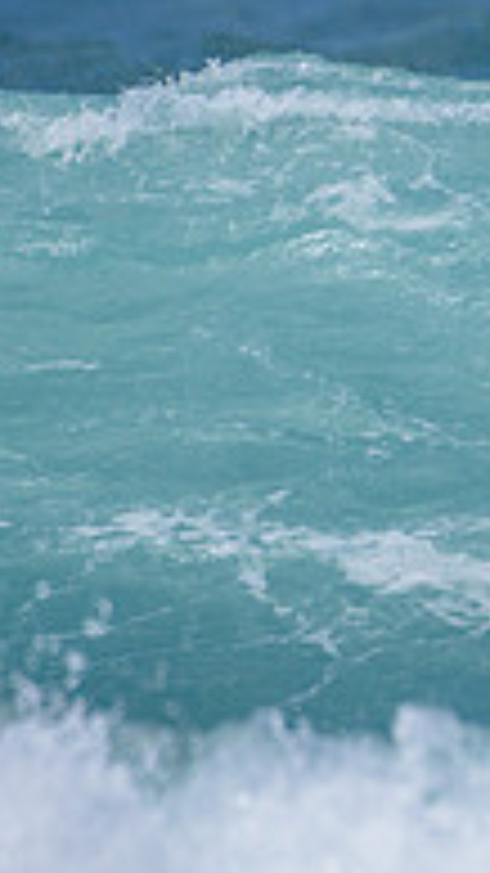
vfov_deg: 1.1
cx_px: 1444
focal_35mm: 1922
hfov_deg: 0.6
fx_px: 44434
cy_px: 226
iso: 110
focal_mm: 500
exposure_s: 1/2000
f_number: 5.6
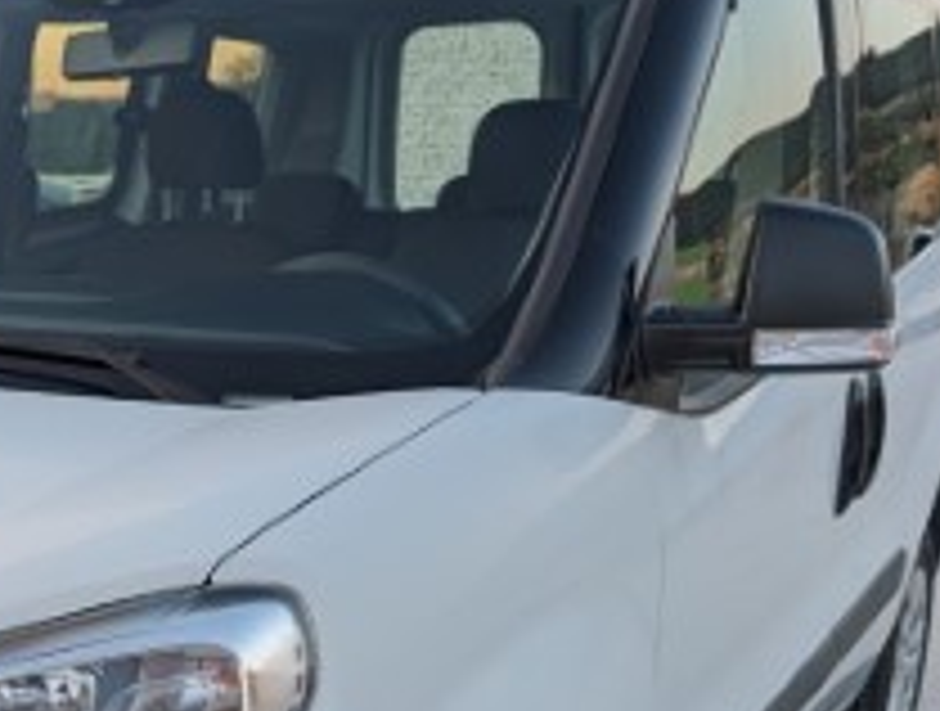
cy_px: 688
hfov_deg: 25.3
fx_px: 1988
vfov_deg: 19.7
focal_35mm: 73
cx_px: -2
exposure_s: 1/65.2
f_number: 1.68
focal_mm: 6.9
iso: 35
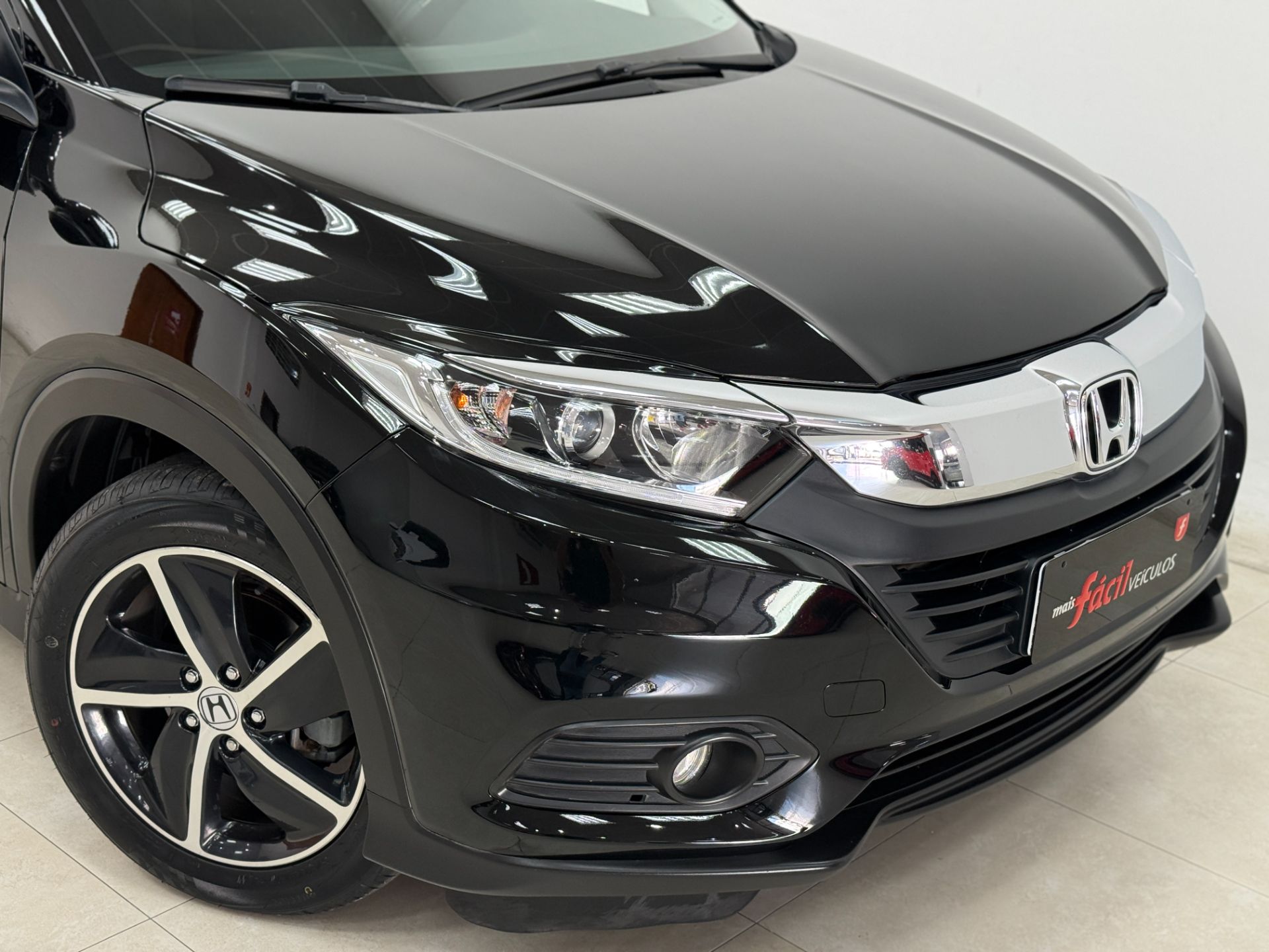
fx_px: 1760
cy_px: 476
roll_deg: -1.8
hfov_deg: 39.7
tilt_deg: -20.7
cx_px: 634
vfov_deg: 30.3
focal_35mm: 48
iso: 250
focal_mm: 6.76
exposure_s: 1/120
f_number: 1.78
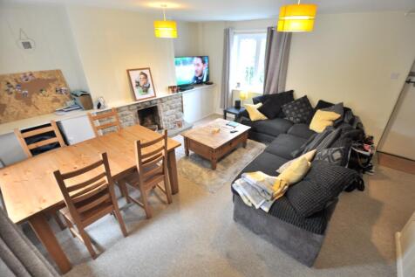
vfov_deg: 77.3
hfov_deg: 100.4
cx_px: 208
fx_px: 173
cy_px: 138
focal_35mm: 15
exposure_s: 1/6
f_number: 3.5
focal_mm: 10
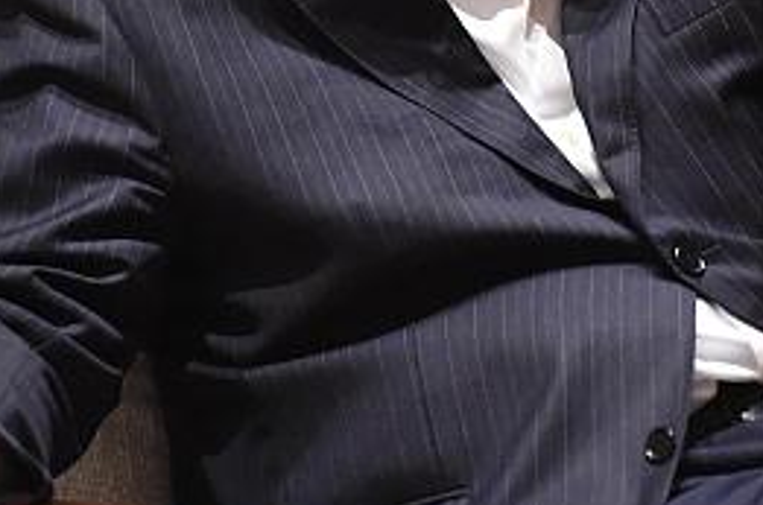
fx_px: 12989
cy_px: -123
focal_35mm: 614
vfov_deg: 2.2
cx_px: 591
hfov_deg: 3.4
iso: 12800
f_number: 2.8
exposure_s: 1/320
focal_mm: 200
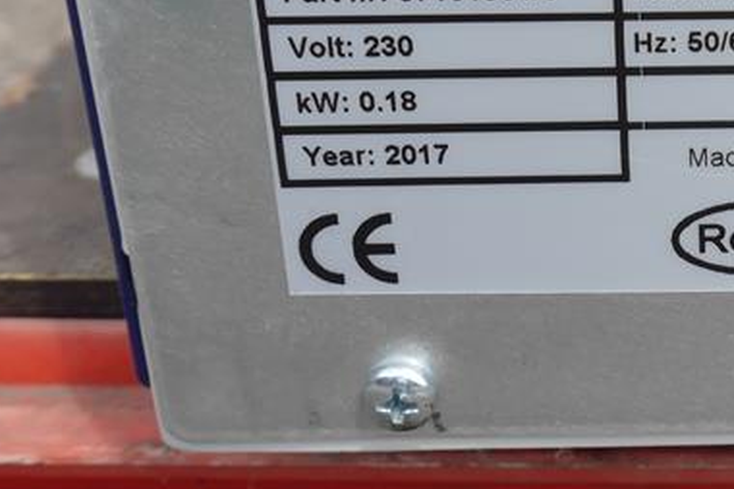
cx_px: 802
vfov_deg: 16.2
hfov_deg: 22.8
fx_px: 1712
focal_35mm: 84
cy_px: 118
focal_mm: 15
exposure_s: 1/250
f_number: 5.6
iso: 160
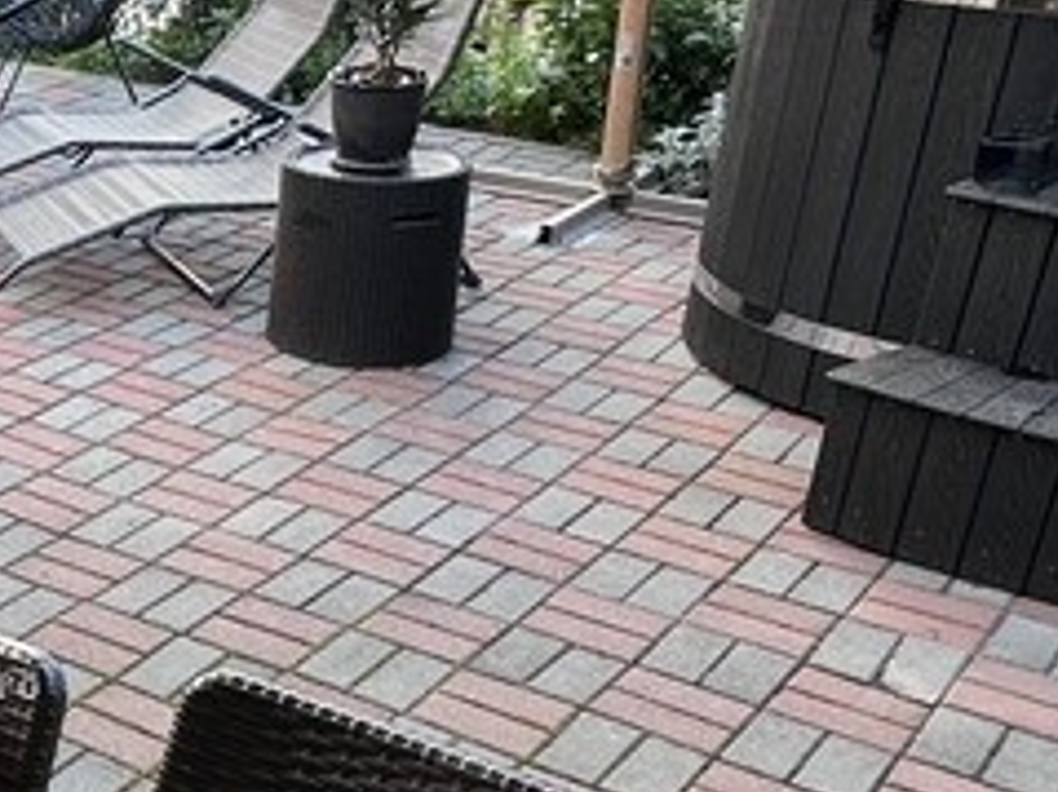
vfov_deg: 24.3
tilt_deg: -26.1
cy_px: 527
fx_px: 1833
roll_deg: +2.0
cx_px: -190
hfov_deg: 28.3
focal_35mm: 60
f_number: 2.2
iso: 40
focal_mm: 2.22
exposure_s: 1/115
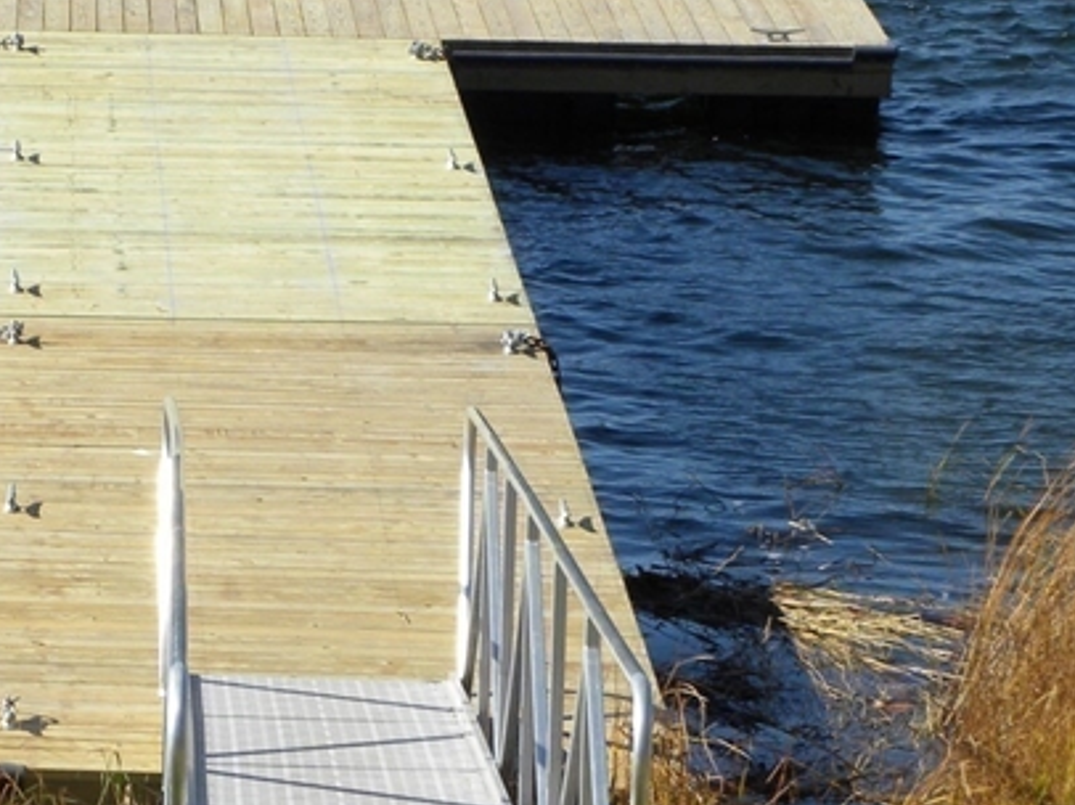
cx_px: 217
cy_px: 453
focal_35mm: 265
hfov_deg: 7.5
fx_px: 8225
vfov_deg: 5.6
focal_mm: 18.8
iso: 64
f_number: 5
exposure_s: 1/290
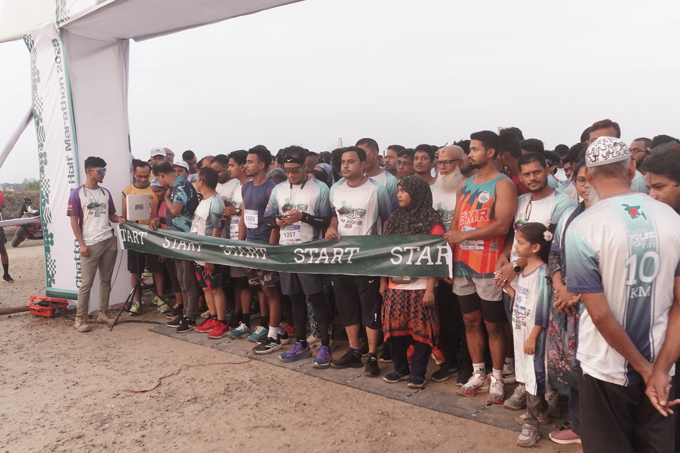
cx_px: 340
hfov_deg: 61.9
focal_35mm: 30
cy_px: 226
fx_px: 567
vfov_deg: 43.6
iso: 5000
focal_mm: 20
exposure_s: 1/640
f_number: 4
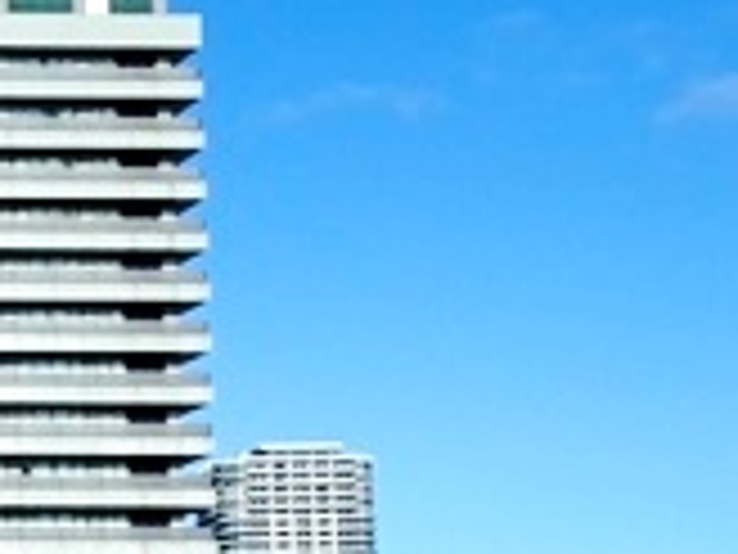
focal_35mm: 117
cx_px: -806
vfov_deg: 12.4
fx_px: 2494
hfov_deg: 13.9
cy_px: 631
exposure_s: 1/1250
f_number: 3.5
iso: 80
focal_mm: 4.1
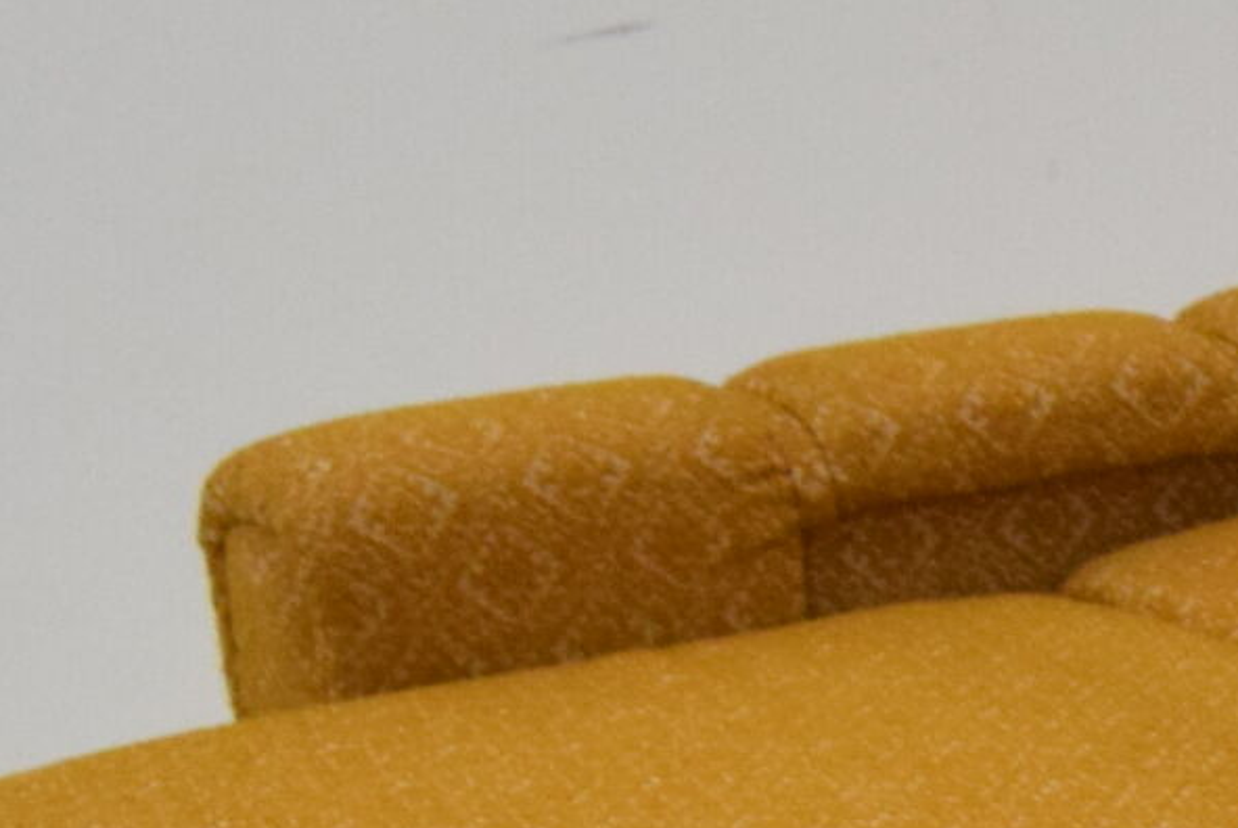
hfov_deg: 9.5
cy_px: 1740
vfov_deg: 6.7
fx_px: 6781
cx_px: 2758
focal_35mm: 197
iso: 1600
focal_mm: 26
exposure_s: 1/200
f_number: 7.1
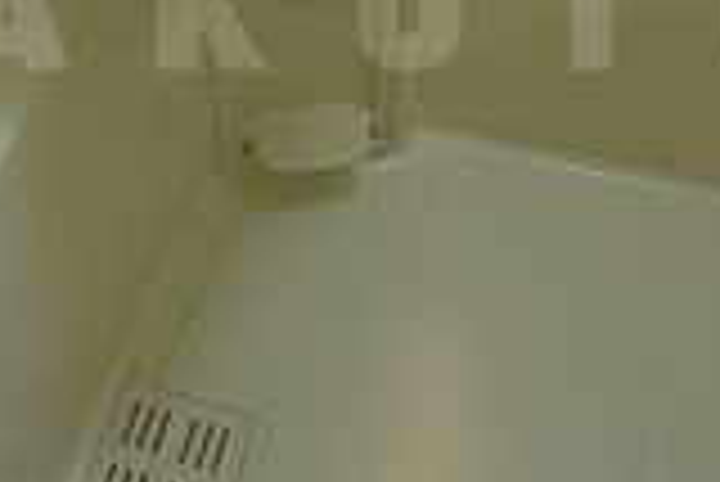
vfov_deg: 26.9
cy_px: 20
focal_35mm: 48
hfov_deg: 39.8
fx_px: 961
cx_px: 171
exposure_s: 1/40
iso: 800
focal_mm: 8
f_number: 4.5
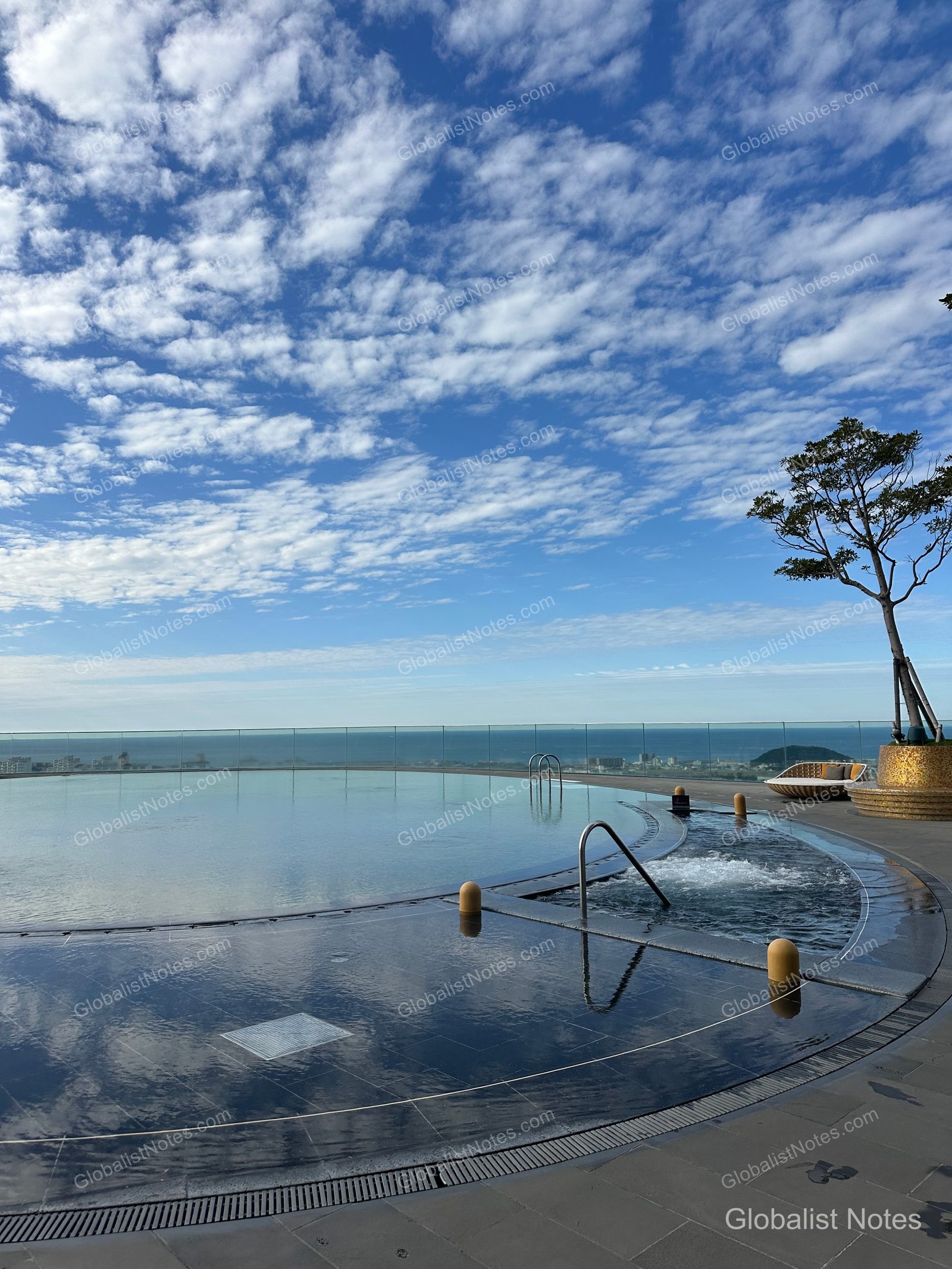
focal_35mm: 24
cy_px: 634
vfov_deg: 71.6
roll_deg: +0.3
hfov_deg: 56.8
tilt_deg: +6.1
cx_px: 476
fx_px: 880
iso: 80
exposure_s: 1/6623
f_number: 1.78
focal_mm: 6.86
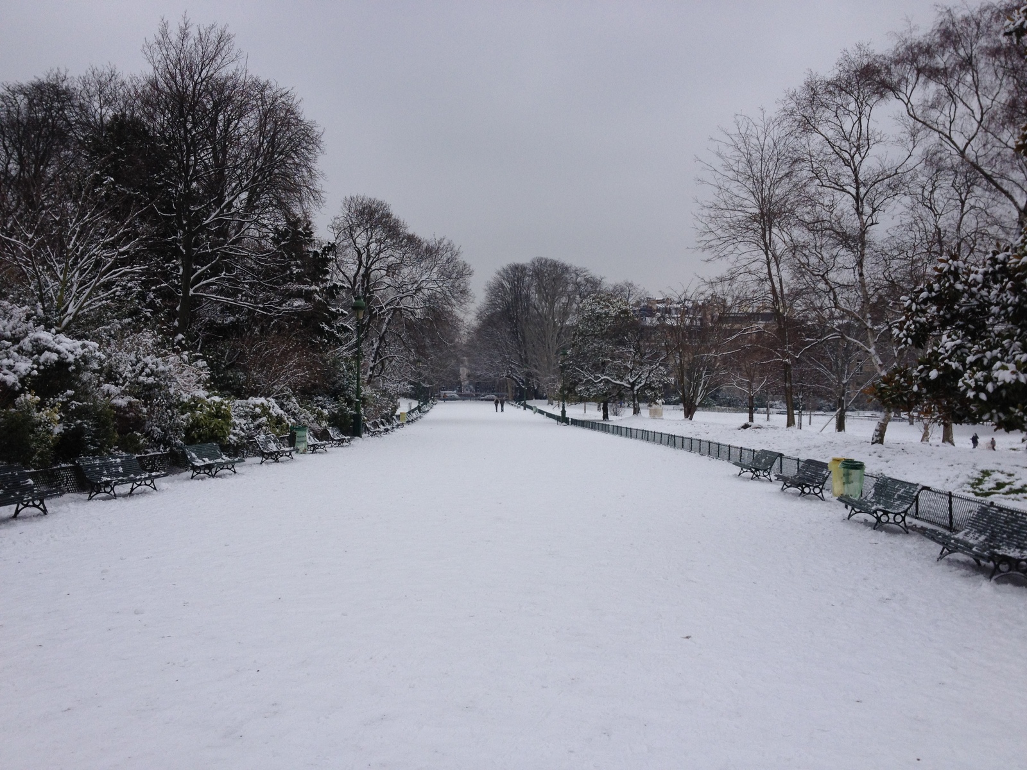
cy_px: 385
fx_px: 1038
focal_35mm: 35
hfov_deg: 52.6
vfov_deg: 40.7
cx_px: 514
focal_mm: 4.28
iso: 64
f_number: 2.4
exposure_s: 1/974
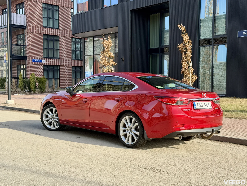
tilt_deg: -1.9
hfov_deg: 39.7
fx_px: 343
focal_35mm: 48
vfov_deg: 30.3
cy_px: 93
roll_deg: -0.4
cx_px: 124
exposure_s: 1/802
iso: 64
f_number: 1.78
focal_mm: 6.76
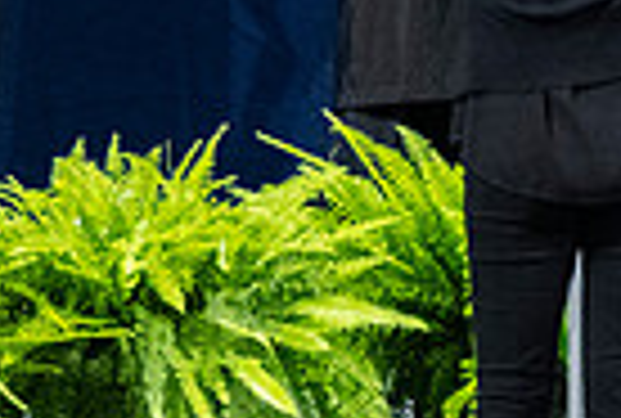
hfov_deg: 1.4
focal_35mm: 1420
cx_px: 710
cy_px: -307
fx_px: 24575
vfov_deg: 1.0
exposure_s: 1/200
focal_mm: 190
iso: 2000
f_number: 4
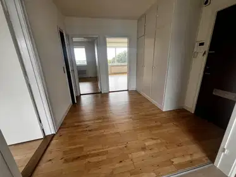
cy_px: 88
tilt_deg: -16.7
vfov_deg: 89.9
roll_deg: +1.5
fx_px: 89
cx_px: 118
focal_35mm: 13
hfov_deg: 106.2
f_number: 1.8
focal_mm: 1.57
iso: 32
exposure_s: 1/100
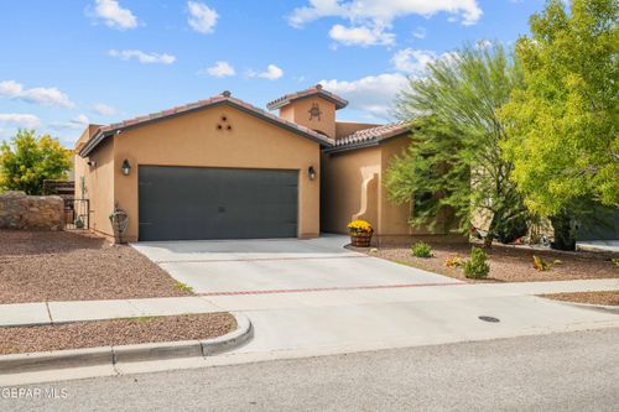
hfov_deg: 54.5
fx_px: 602
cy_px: 206
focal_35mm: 35
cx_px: 310
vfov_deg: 37.8
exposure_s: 1/320
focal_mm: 35
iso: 640
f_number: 11
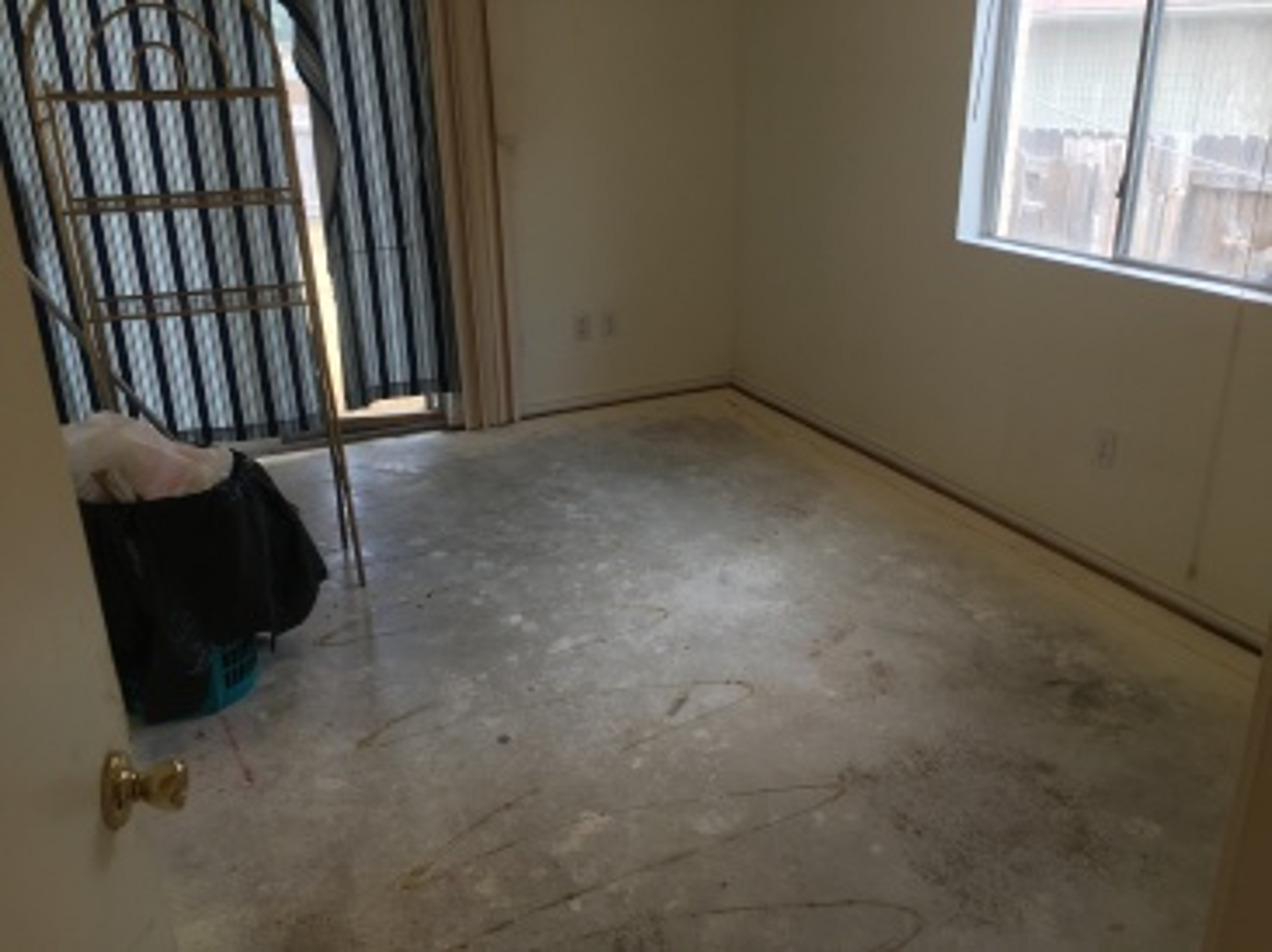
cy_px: 476
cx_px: 636
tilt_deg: -22.4
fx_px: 1065
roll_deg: +2.2
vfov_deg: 48.2
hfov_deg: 61.7
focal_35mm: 29
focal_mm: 4.15
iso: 25
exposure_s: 1/40
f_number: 2.2
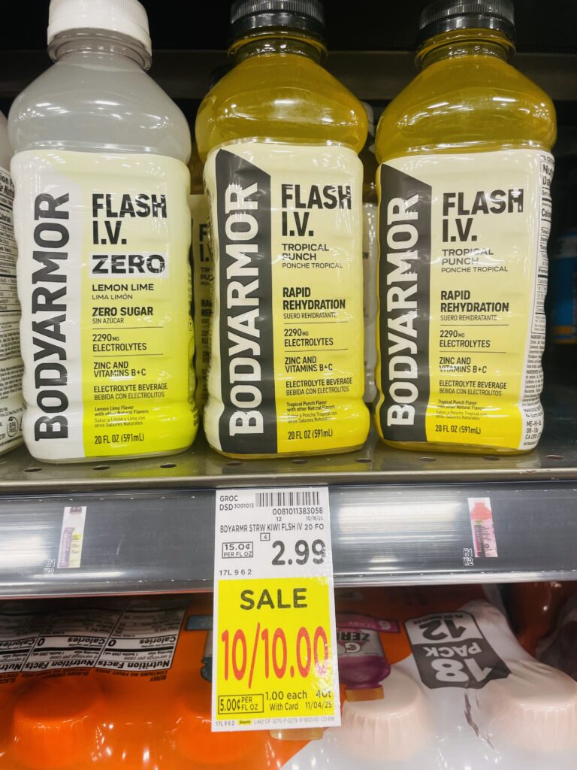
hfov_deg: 53.1
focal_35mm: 26
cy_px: 385
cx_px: 288
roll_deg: -0.2
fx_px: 578
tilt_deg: -7.7
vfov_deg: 67.3
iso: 80
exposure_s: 1/60
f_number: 1.6
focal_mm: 4.2
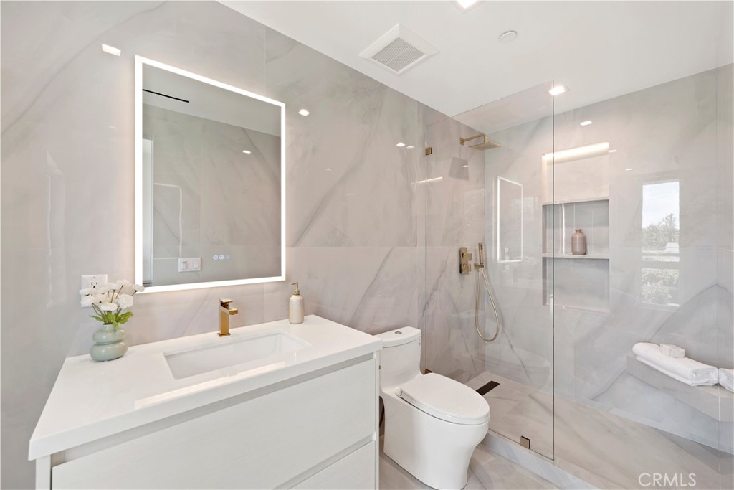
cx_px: 367
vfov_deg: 81.2
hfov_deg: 104.2
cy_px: 245
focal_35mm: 14
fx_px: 285
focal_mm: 14
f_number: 8
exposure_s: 1/5
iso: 100
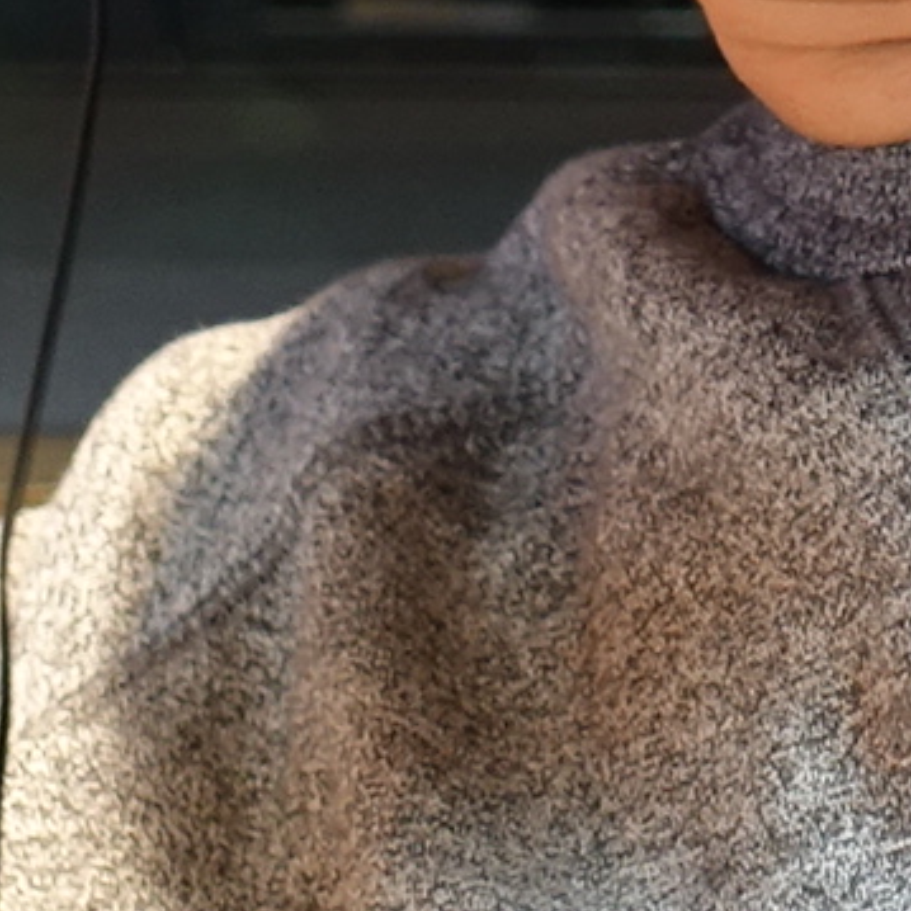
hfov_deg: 7.9
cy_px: -756
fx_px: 6550
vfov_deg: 7.7
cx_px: 845
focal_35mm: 220
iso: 640
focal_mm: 12.35
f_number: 2.8
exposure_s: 1/40
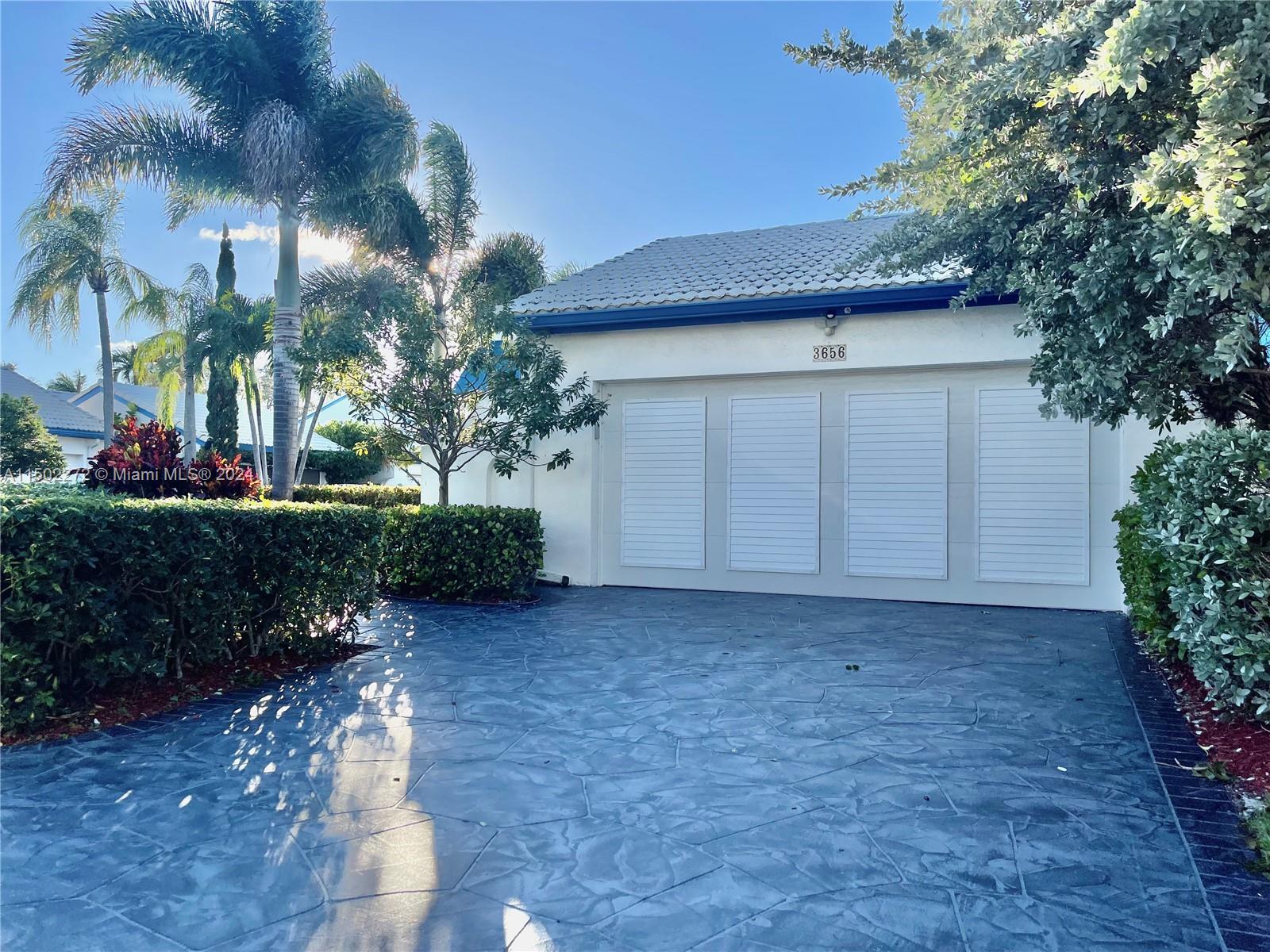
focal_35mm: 25
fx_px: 917
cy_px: 476
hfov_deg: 69.4
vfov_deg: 54.9
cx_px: 635
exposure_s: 1/2786
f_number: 1.6
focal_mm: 5.1
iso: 32
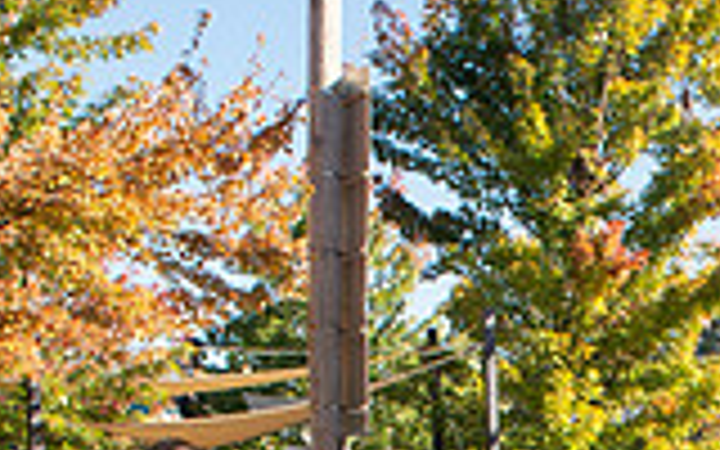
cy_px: 883
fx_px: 1923
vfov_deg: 12.0
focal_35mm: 98
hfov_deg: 19.5
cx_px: 944
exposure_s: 1/200
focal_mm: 24
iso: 800
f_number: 13
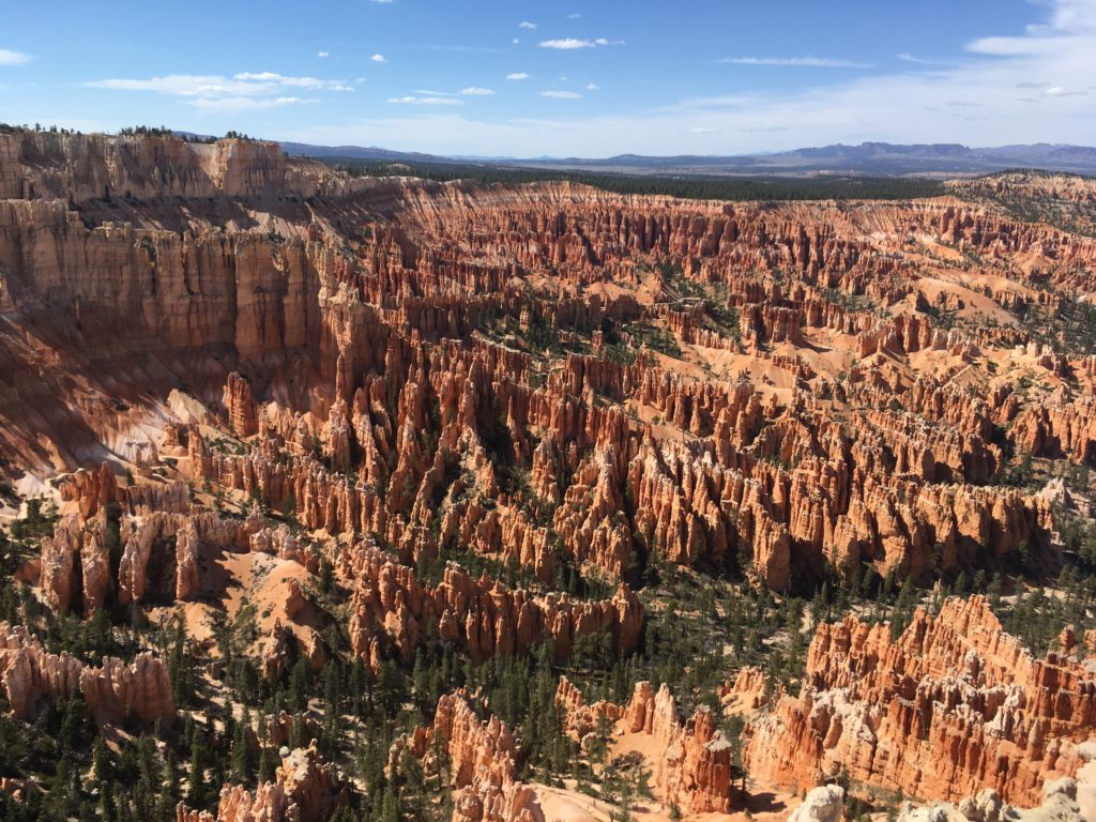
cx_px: 548
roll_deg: +0.2
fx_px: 918
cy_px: 411
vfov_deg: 48.2
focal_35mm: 29
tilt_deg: -16.2
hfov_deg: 61.7
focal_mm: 4.15
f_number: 2.2
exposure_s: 1/1603
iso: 25
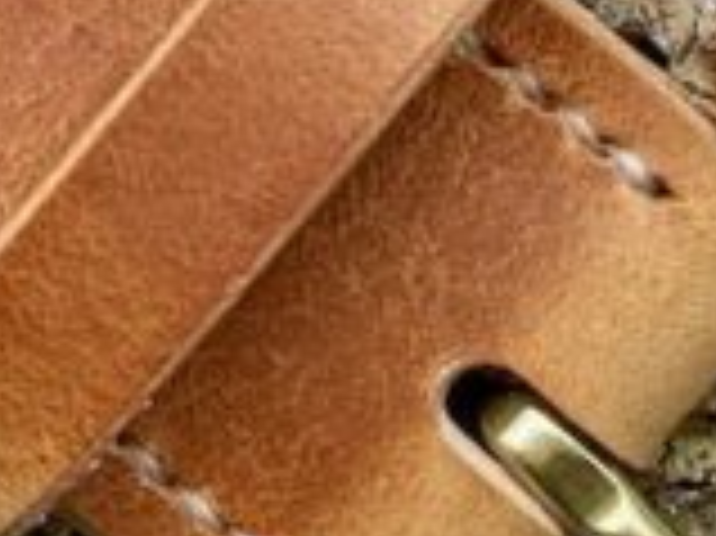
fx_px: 6924
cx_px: 41
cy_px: -351
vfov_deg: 4.4
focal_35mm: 335
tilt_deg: -50.9
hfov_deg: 5.9
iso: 50
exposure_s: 1/99
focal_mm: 6
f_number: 2
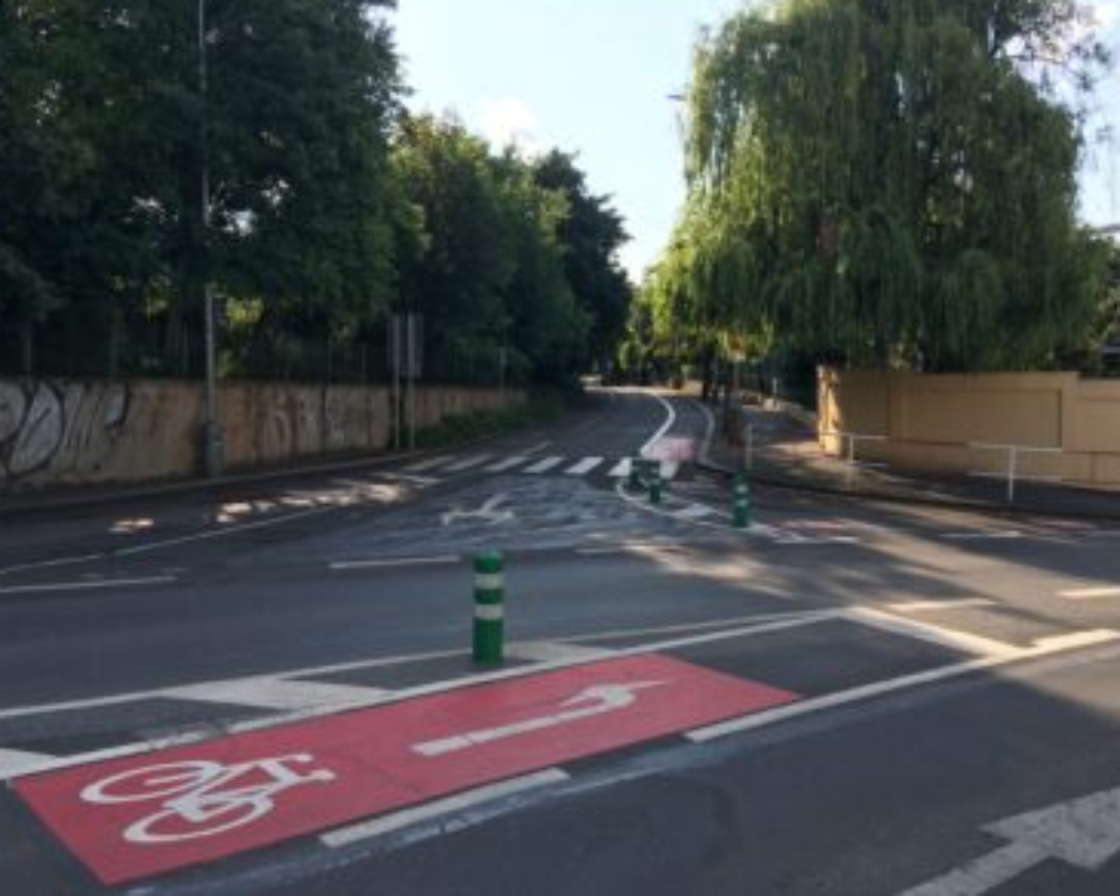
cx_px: 571
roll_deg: +0.4
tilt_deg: -3.8
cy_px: 439
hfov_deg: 57.2
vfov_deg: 47.1
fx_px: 1028
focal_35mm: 31
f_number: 2.2
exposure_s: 1/569
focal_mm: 4.15
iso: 25
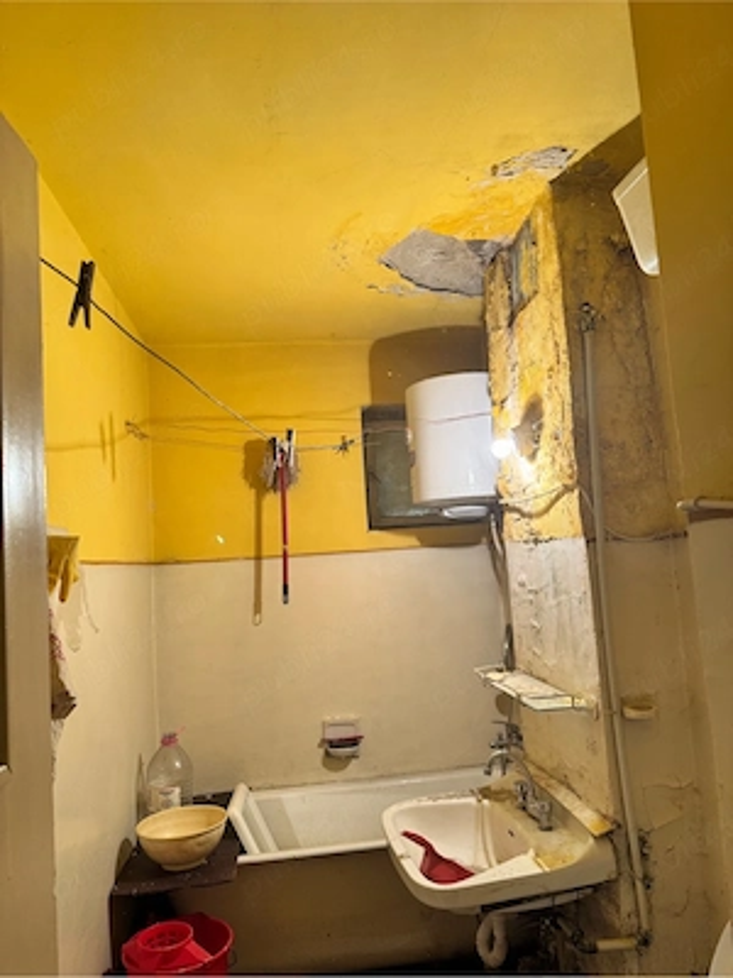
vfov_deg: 71.6
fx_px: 678
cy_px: 489
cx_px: 366
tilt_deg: +6.1
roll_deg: +3.1
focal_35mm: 24
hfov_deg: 56.8
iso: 125
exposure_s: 1/50
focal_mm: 6.76
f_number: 1.78
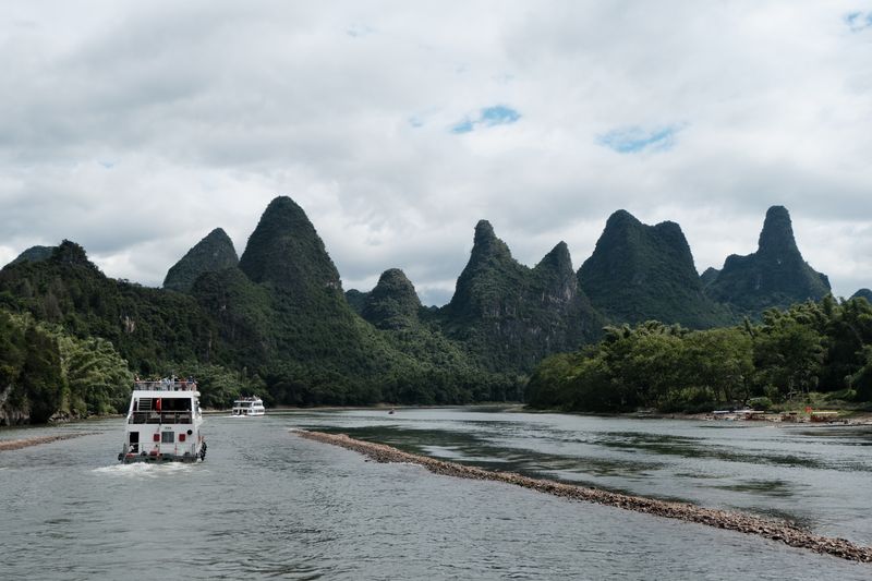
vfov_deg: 31.9
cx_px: 436
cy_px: 290
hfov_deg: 46.4
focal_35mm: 42
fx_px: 1017
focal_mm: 28
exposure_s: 1/1600
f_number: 5.6
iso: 320
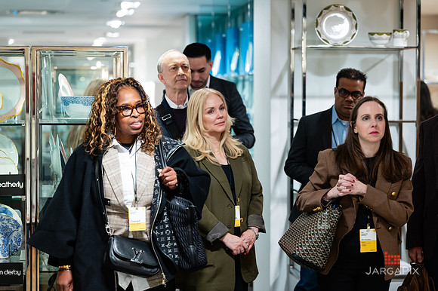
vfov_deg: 13.4
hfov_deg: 20.0
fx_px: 1243
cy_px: 146
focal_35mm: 102
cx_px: 219
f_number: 3.2
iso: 640
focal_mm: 101
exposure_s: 1/160
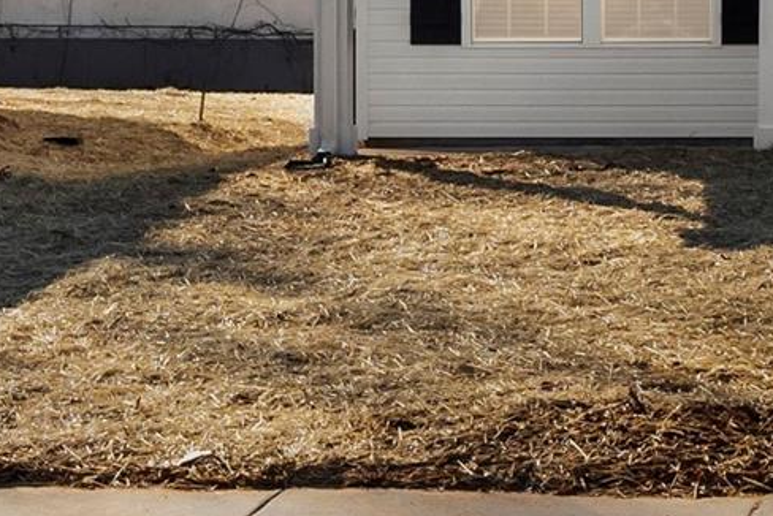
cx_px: 1031
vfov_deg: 10.0
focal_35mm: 130
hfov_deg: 15.0
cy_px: -401
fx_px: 2793
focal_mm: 21.2
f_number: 10
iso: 320
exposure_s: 1/320
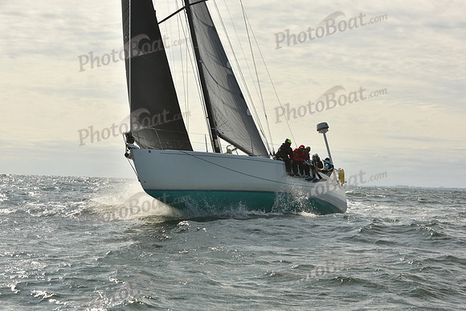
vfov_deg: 14.9
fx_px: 1191
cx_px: 233
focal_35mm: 92
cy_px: 156
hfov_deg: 22.1
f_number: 10
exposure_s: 1/800
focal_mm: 92
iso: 250
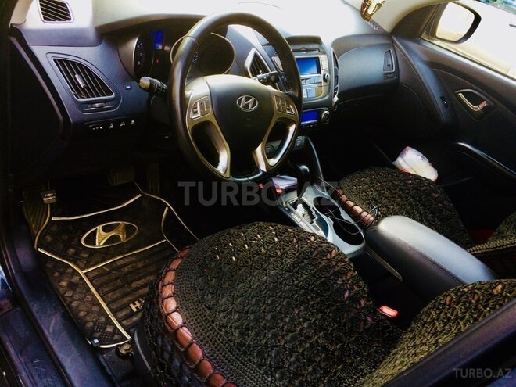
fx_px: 432
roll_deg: -21.2
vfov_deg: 48.2
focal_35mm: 29
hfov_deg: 61.7
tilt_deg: -34.9
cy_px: 194
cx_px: 258
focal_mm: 4.15
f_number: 2.2
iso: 50
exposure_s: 1/50
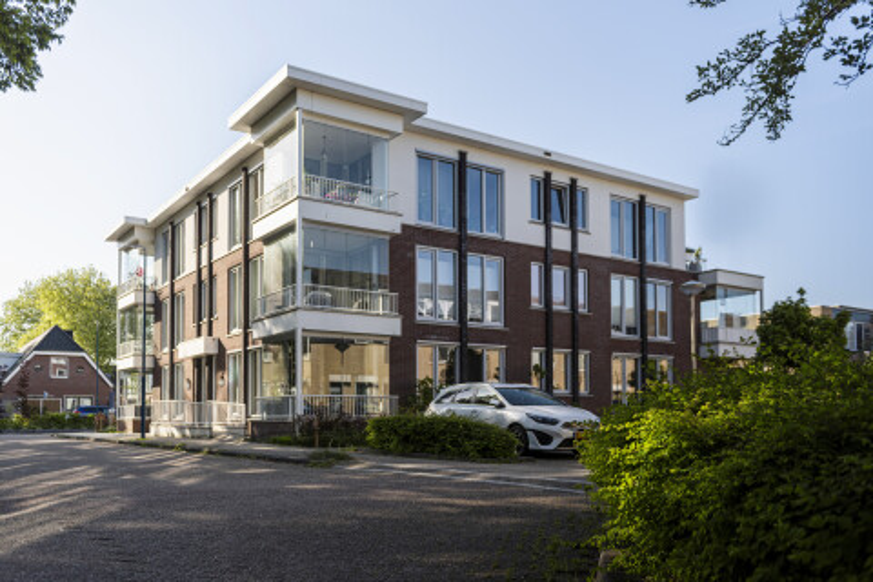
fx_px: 752
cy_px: 291
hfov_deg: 60.3
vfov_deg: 42.3
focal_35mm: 31
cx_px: 436
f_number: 3.5
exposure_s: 1/2500
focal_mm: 31
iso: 200
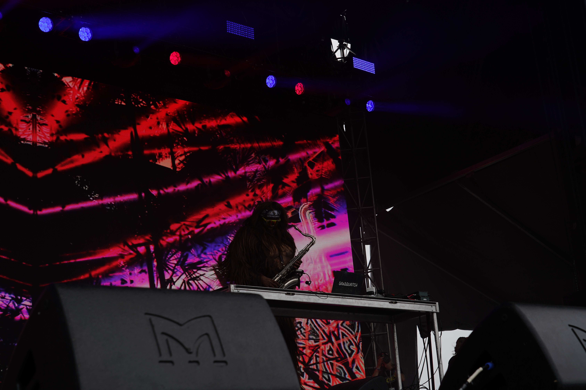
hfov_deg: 36.9
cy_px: 195
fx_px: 879
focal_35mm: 54
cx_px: 293
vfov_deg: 25.1
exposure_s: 1/200
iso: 100
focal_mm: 54
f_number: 7.1
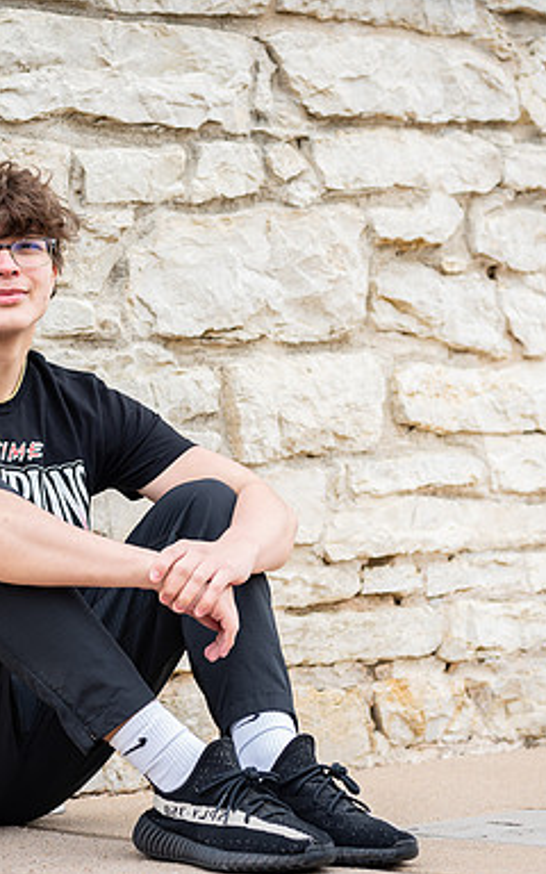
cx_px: 198
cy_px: 438
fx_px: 3119
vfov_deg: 15.9
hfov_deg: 10.0
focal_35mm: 131
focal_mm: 85
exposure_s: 1/125
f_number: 3.5
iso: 50
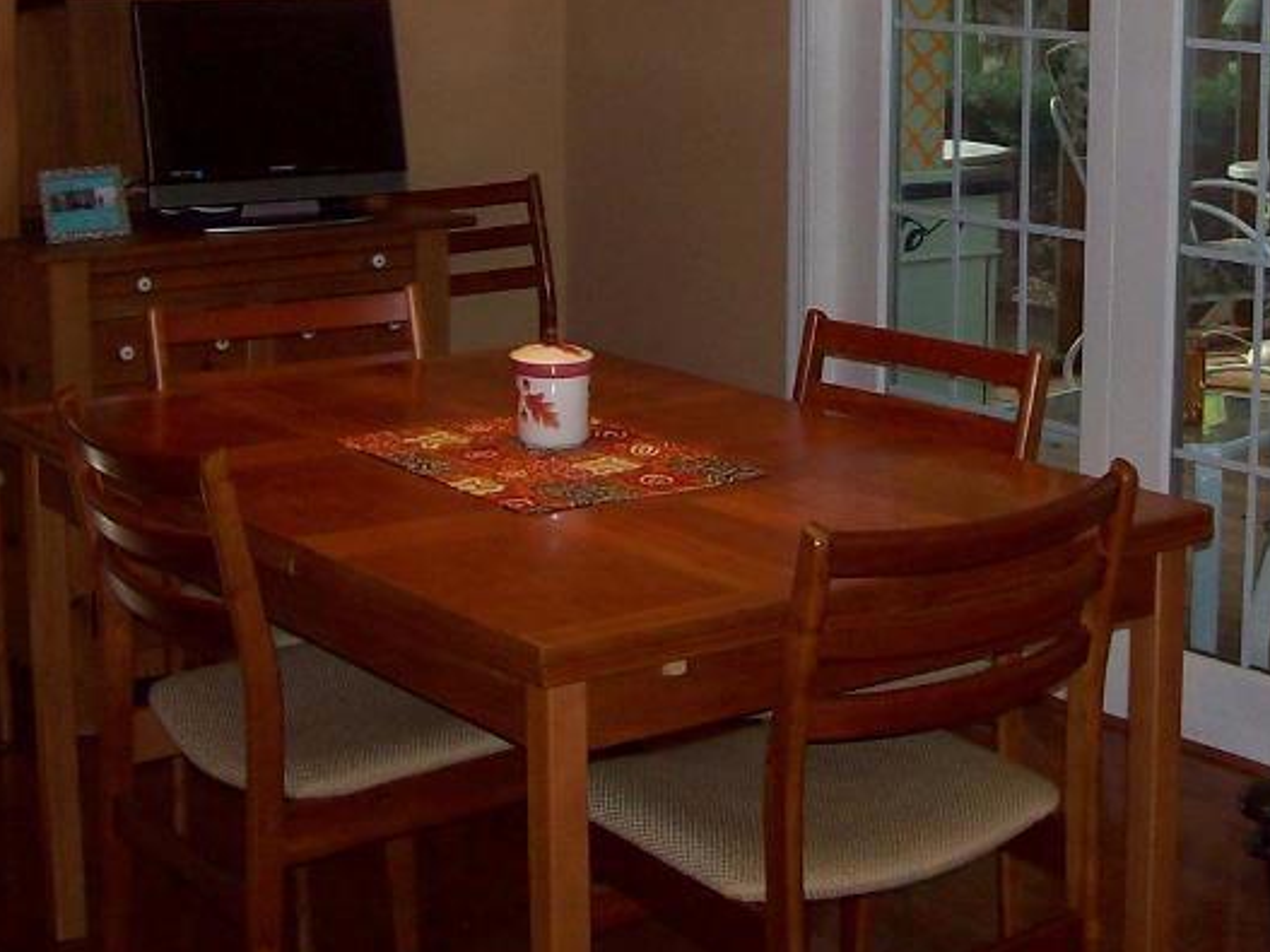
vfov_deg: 20.8
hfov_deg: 27.6
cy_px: 205
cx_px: 836
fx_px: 2568
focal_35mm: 70
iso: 80
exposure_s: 1/64
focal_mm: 6
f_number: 2.7
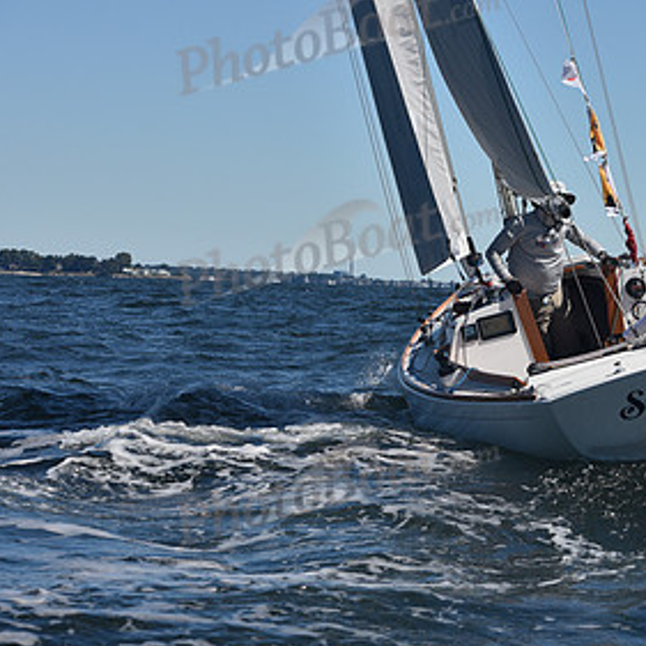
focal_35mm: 123
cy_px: 334
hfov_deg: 14.0
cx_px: 621
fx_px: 2597
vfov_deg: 14.2
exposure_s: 1/1000
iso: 200
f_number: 5.6
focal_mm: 70
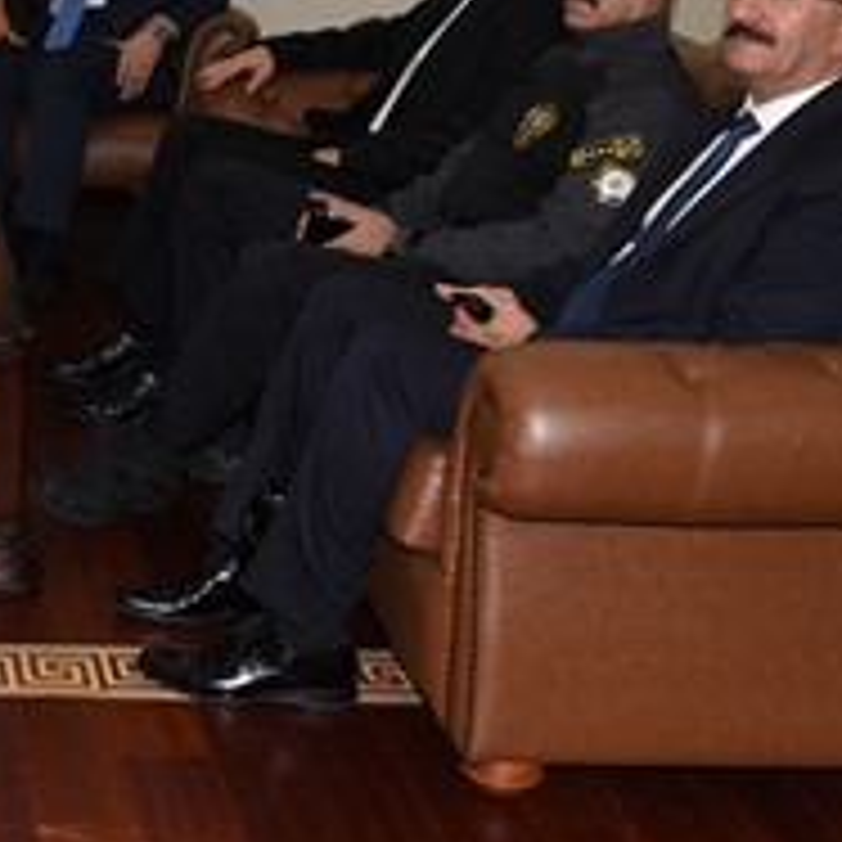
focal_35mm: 71
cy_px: 108
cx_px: -329
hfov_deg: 21.4
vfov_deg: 23.8
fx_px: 1954
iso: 320
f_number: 5.6
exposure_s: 1/60
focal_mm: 24
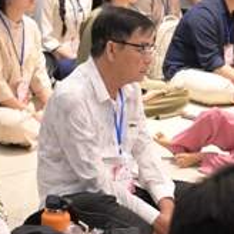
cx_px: -60
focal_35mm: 135
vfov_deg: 12.9
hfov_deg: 12.6
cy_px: 77
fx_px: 1032
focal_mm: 40
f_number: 4
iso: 4000
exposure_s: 1/125
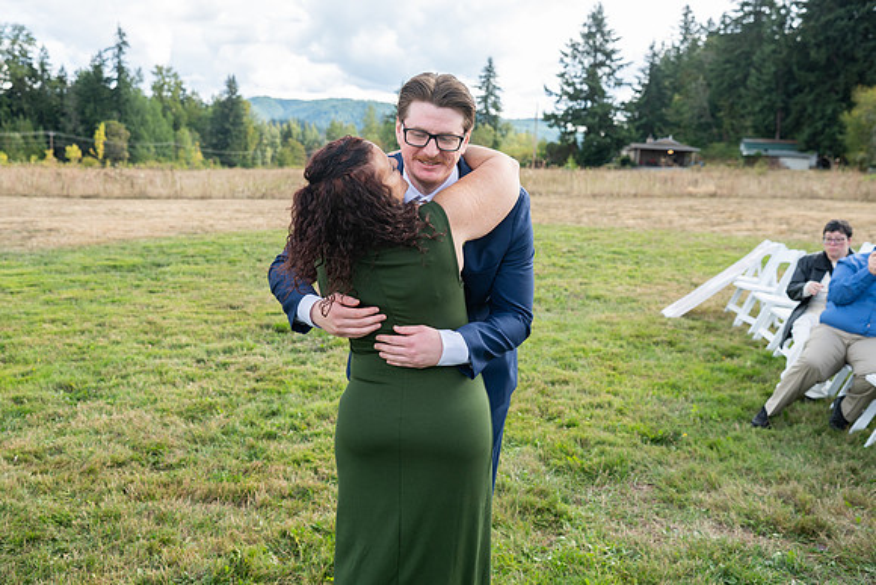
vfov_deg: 36.0
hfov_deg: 51.9
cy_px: 292
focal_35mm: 37
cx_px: 438
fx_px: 901
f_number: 4.5
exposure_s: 1/640
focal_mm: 37
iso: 400
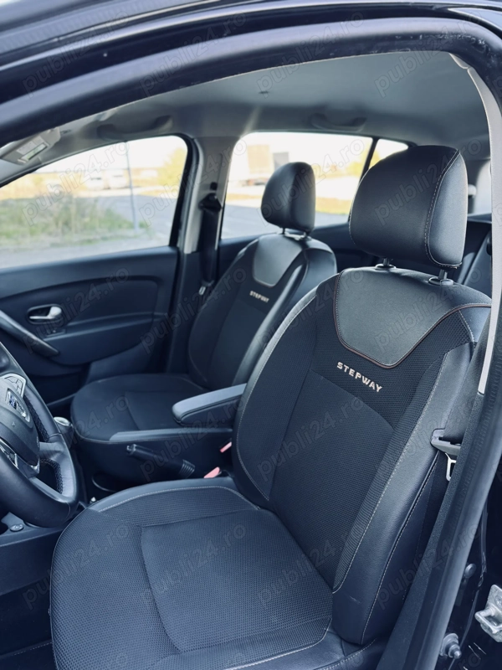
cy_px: 335
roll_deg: +2.6
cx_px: 251
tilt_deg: -18.0
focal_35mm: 24
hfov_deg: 56.8
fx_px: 464
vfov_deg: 71.6
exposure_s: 1/121
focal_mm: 6.76
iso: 200
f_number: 1.78
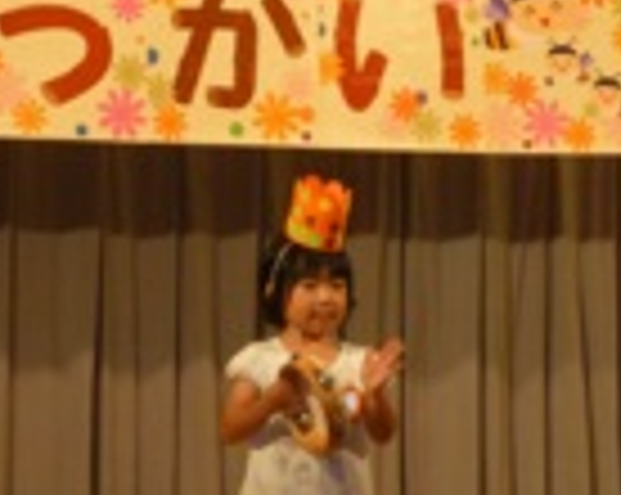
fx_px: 3414
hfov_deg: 10.4
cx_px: 288
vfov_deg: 8.3
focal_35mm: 186
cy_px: 364
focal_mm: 13.3
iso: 800
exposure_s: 1/60
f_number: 5
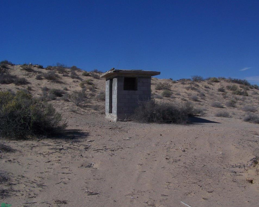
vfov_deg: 37.3
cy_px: 104
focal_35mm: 40
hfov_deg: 45.8
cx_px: 139
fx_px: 307
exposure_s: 1/800
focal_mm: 6.3
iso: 64
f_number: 5.6
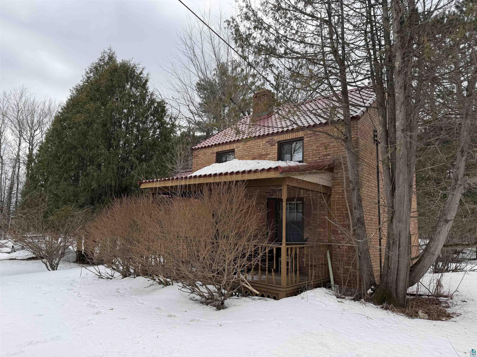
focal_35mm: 24
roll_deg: -1.9
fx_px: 331
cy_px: 178
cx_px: 238
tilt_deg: +9.0
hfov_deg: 71.6
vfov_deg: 56.8
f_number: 1.78
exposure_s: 1/2053
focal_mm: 6.76
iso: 80
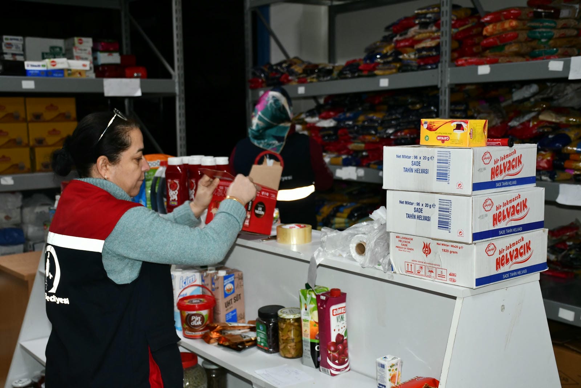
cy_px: 194
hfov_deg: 41.1
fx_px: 775
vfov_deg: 28.1
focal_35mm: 48
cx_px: 290
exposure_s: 1/60
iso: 560
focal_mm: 32
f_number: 4
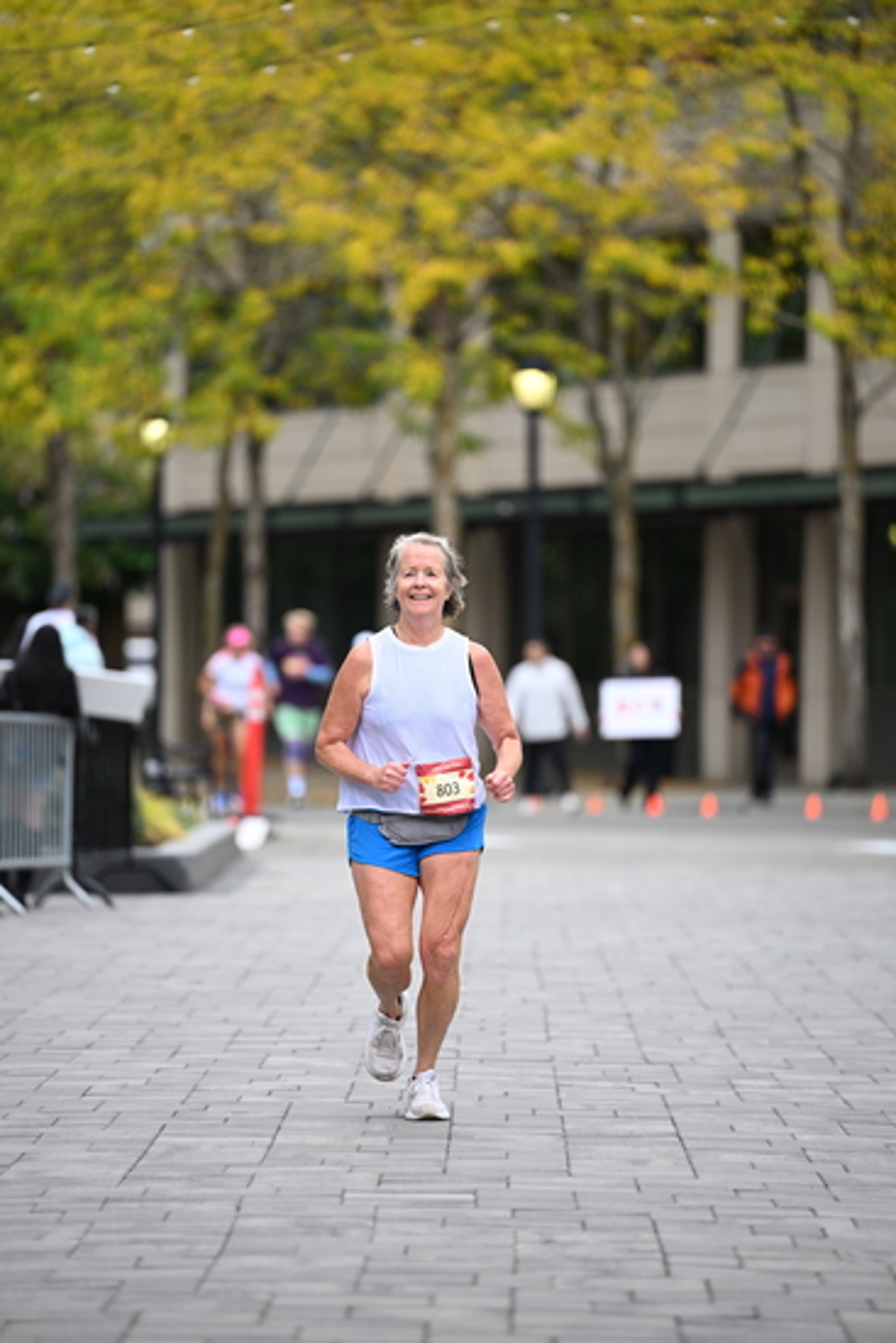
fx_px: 7461
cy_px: 672
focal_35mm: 200
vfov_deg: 10.3
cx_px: 448
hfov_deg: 6.9
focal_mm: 200
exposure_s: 1/2500
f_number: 2.8
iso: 640
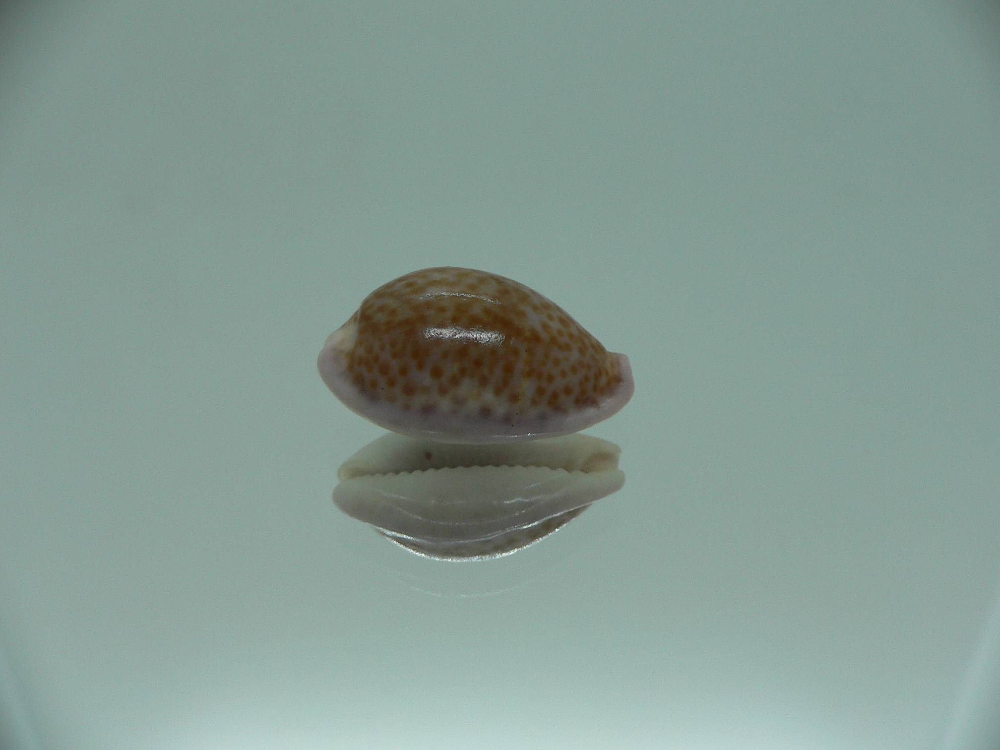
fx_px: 1011
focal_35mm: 35
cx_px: 500
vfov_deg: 40.7
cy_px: 375
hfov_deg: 52.6
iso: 80
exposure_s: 1/60
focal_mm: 4.6
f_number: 2.8
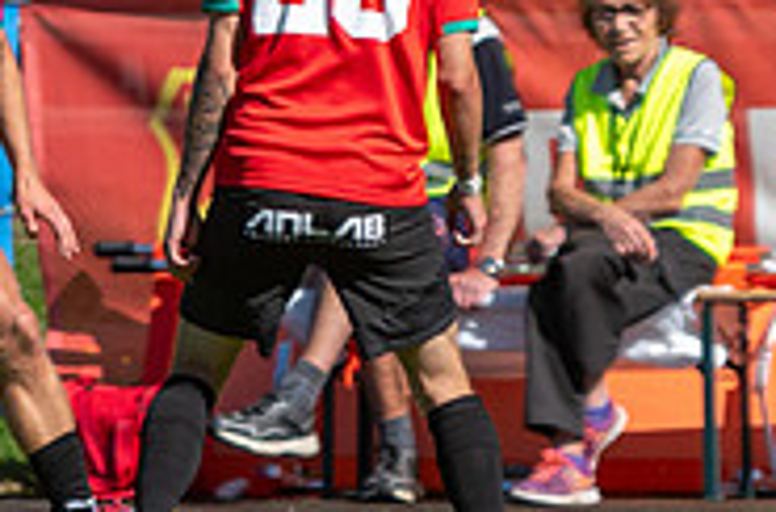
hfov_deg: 1.5
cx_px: -163
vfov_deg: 1.0
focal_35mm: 1425
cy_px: 520
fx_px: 30612
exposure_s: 1/2000
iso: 110
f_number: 2.8
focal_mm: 200
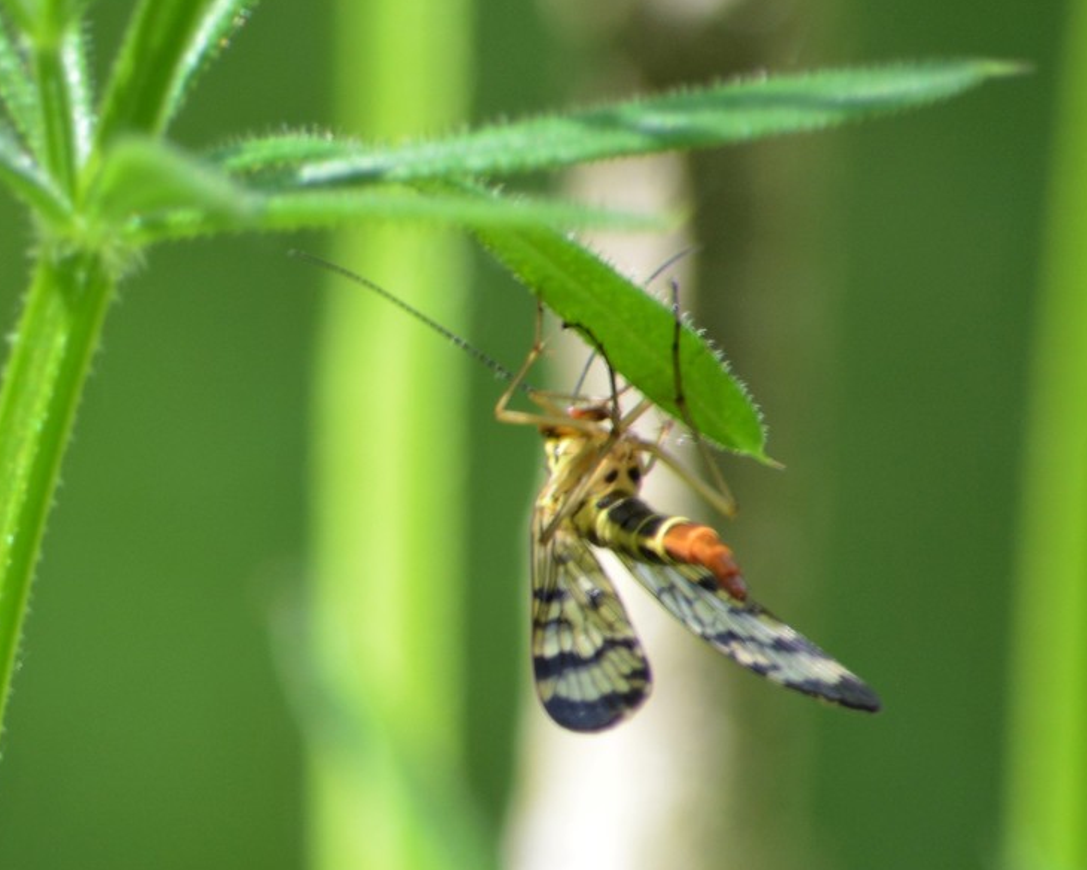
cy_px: 468
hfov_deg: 3.5
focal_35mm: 555
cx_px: 561
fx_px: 17855
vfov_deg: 2.8
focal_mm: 300
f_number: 8
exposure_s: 1/125
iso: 320
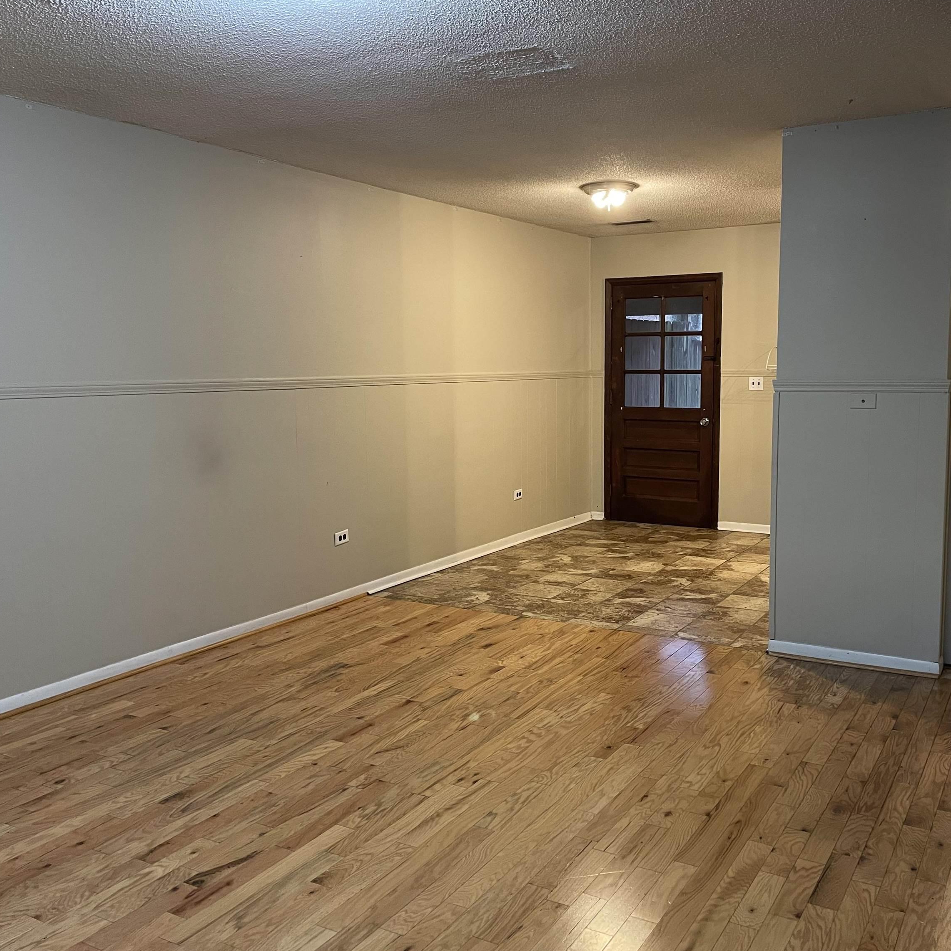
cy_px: 475
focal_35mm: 31
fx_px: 964
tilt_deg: -5.4
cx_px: 550
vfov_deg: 52.5
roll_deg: +0.5
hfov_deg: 52.3
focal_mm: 4.2
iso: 320
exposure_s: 1/60
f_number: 1.6
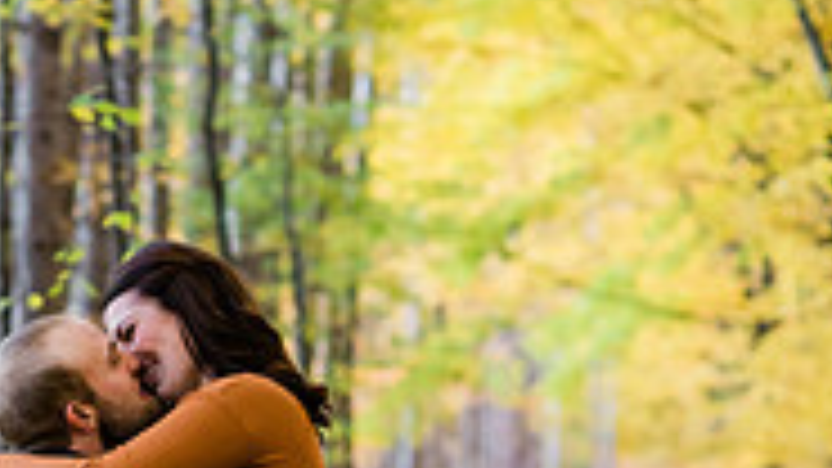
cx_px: 274
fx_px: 4765
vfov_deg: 5.6
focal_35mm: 216
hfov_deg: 10.0
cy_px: 688
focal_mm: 85
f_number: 2.8
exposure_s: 1/200
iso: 500
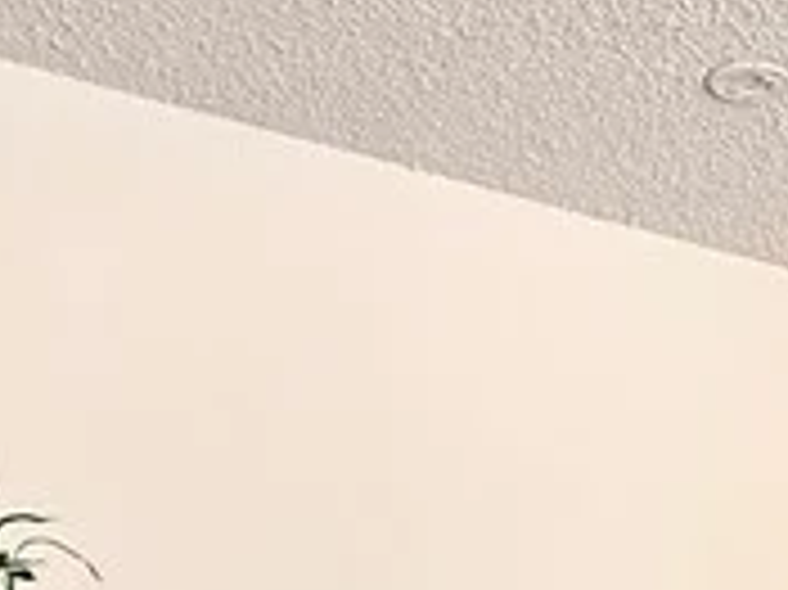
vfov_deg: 15.5
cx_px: 770
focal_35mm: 82
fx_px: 1865
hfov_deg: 23.0
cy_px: 1058
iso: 200
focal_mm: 2.22
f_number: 2.2
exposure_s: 1/120
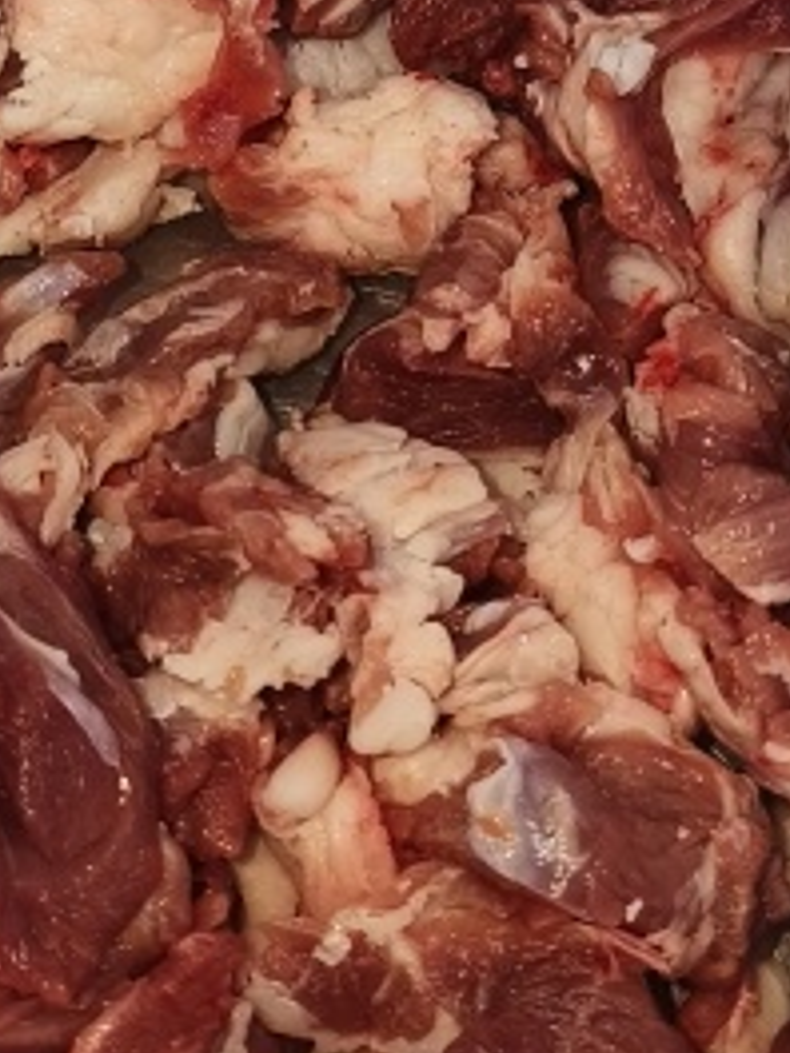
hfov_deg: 15.8
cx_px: 642
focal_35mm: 93
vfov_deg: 20.6
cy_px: 94
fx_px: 2830
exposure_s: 1/100
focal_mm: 5.5
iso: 832
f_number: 1.75
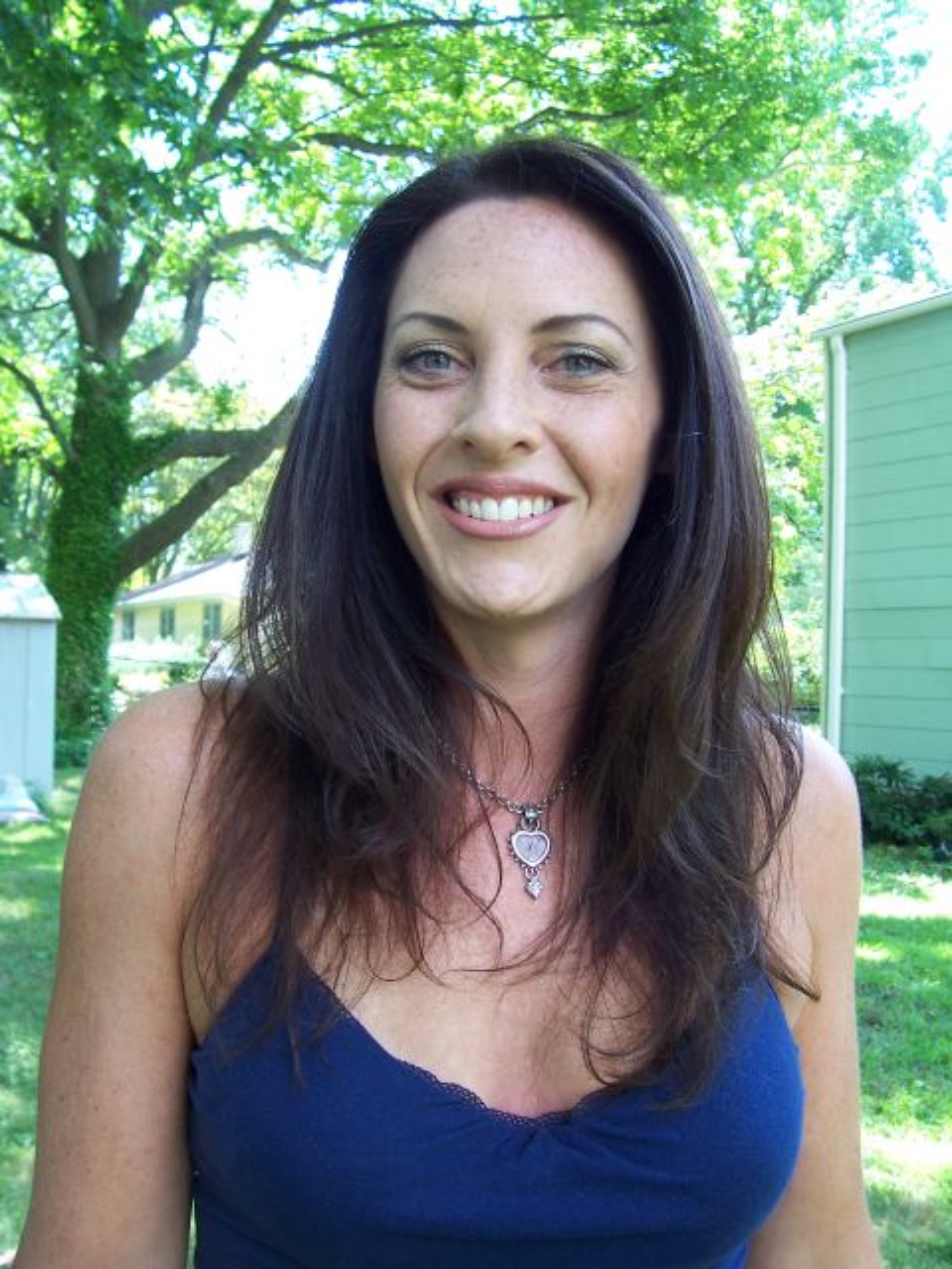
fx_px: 1247
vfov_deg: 54.0
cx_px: 476
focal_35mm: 34
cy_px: 634
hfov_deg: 41.8
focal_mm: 5.6
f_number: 2.7
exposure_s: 1/60
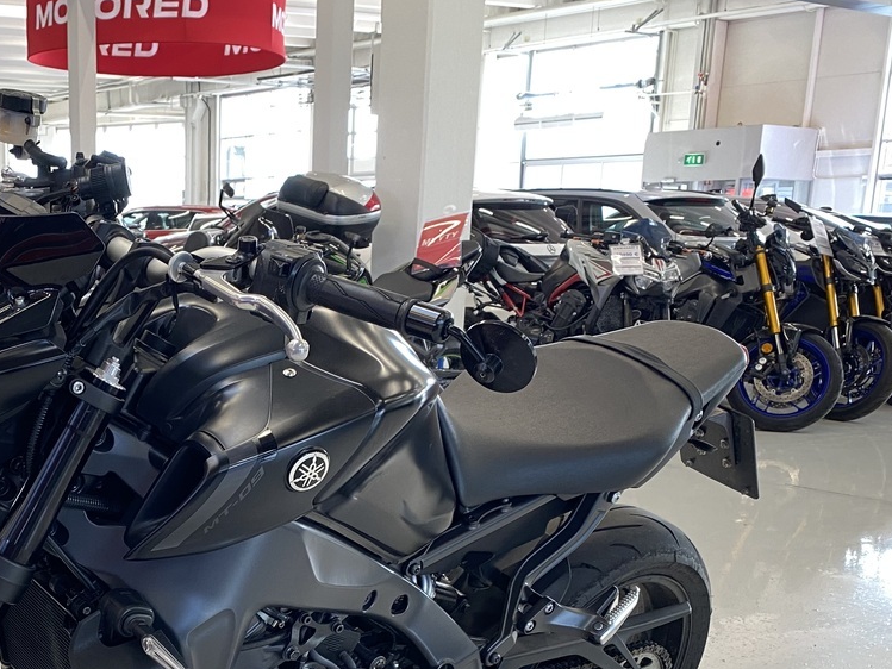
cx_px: 157
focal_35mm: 50
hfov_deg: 36.6
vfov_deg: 28.0
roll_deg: -0.8
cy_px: 602
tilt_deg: -15.4
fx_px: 1289
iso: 100
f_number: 1.8
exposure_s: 1/50
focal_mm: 4.25
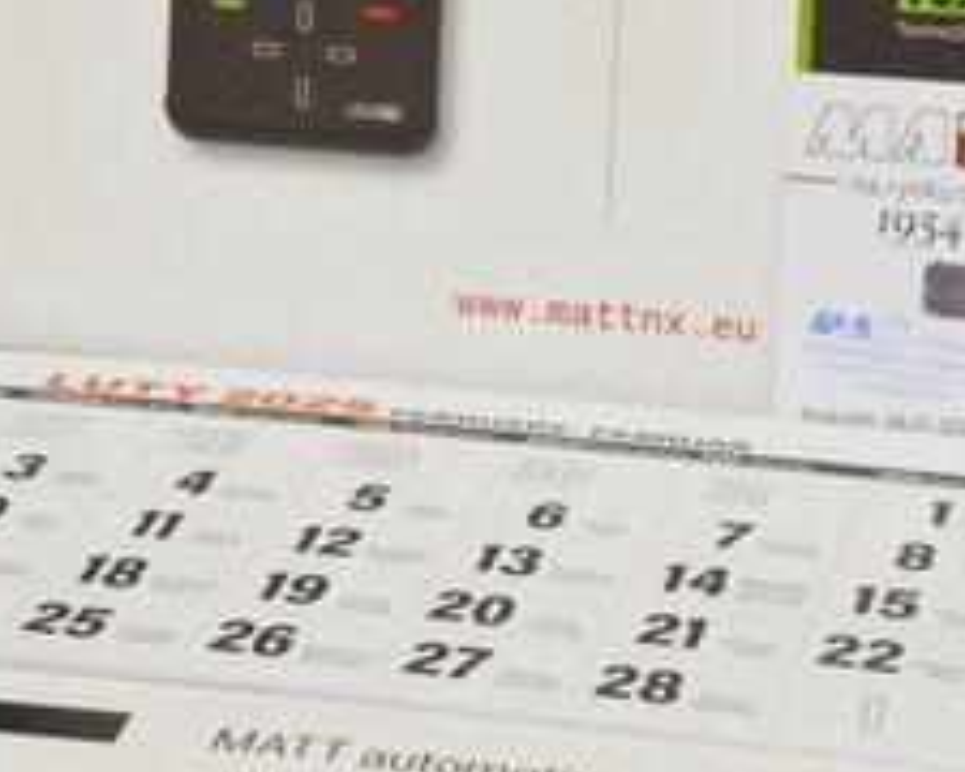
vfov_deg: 11.9
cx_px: 630
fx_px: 3656
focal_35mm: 128
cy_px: -54
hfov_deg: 15.0
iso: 900
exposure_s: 1/60
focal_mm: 32
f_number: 13
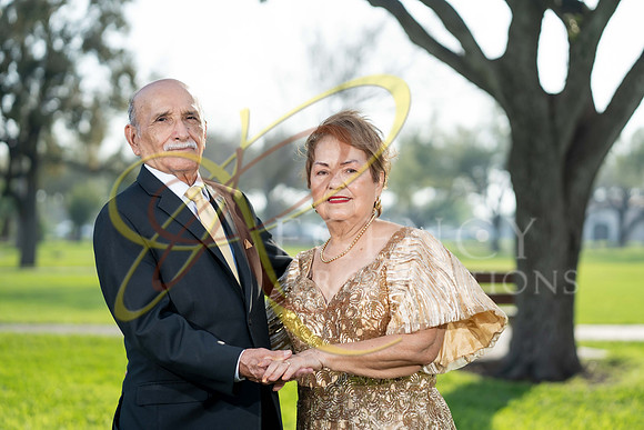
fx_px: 1521
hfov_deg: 23.9
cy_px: 215
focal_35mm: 85
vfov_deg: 16.1
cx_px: 322
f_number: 2.8
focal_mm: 85
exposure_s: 1/1600
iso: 200
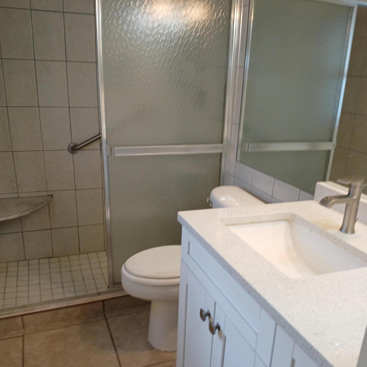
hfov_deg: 52.5
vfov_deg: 52.3
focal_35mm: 31
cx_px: 184
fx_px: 372
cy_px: 214
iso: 80
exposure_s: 1/60
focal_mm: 3.98
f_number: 1.8
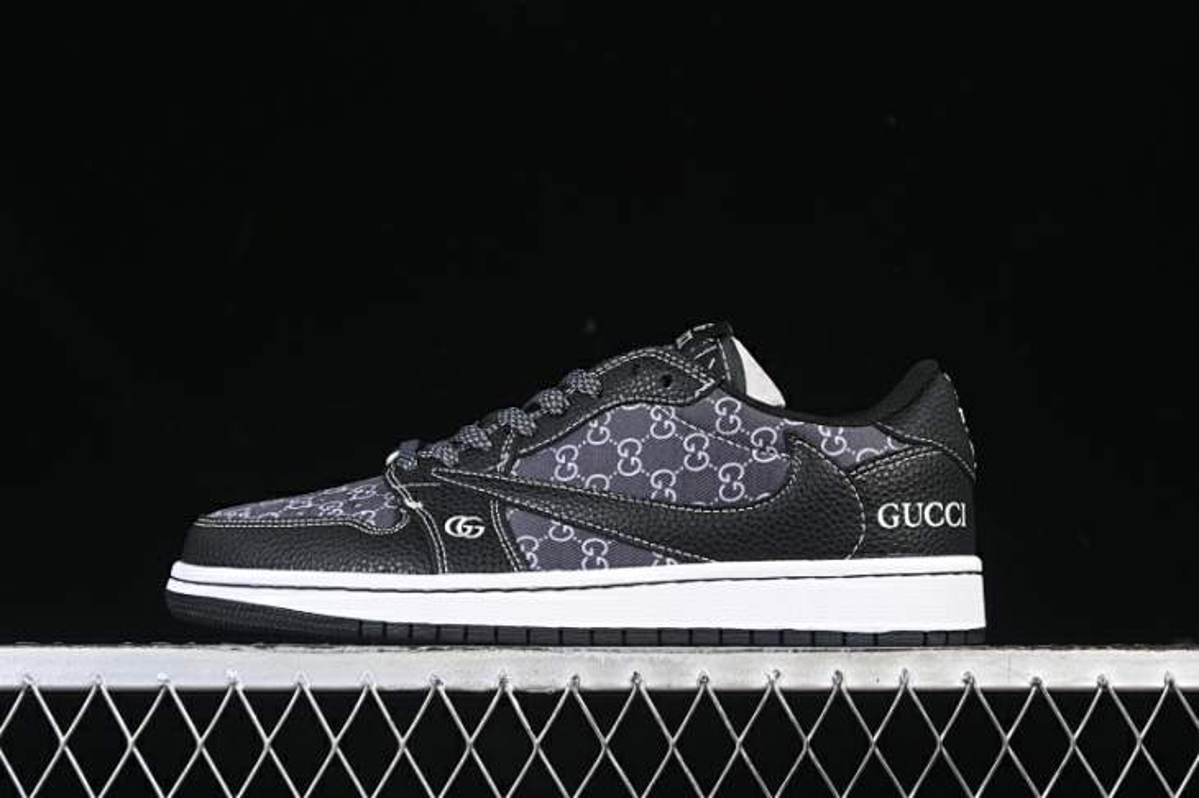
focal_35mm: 75
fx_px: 2497
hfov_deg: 27.0
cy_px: 399
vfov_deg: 18.2
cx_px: 600
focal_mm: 50
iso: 160
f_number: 6.3
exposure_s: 1/60
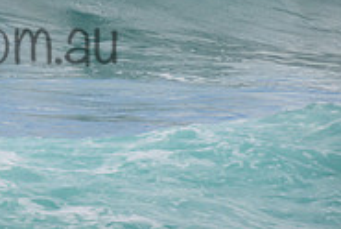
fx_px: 16299
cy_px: -69
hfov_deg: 1.2
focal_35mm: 1718
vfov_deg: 0.8
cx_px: -18
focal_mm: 400
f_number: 5.6
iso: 250
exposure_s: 1/2000
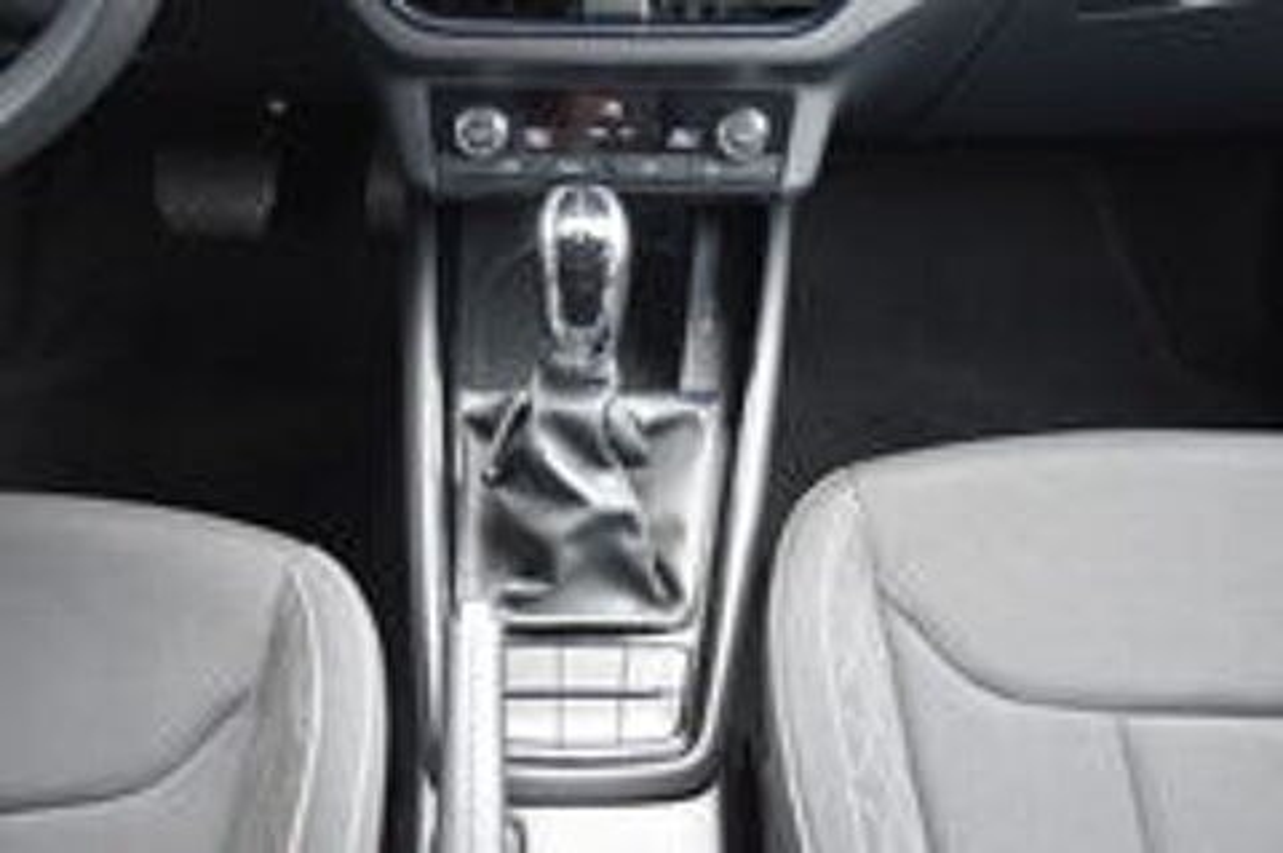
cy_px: 426
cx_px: 642
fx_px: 1442
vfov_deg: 32.9
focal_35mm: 40
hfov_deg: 48.0
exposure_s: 1/60
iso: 1400
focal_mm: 27
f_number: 4
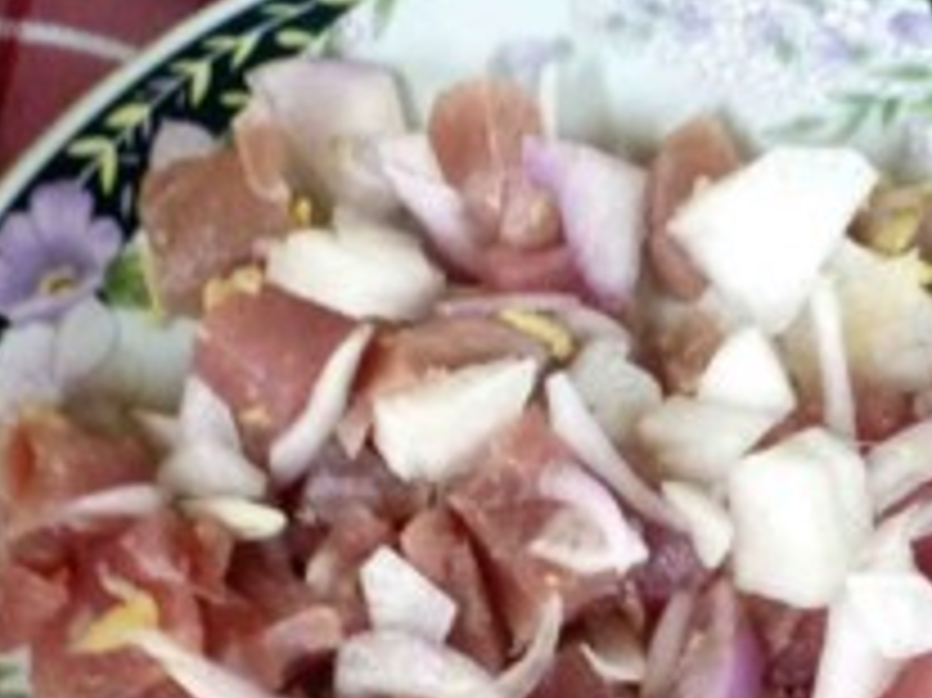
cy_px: 680
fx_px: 1641
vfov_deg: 23.1
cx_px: 527
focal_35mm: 61
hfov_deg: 31.7
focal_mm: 4.9
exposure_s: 1/6
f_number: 3.3
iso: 400
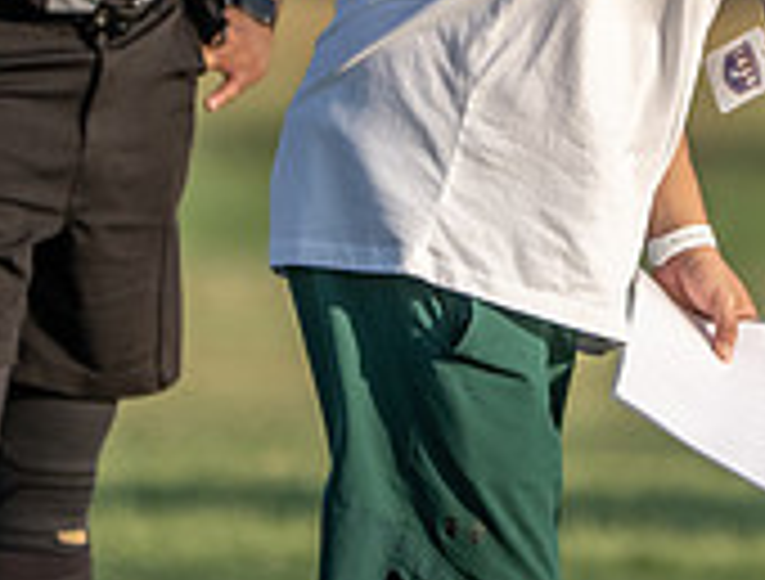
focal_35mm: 1750
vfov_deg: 0.9
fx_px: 38839
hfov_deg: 1.1
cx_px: 704
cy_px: 164
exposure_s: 1/1250
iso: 400
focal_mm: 400
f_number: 5.6
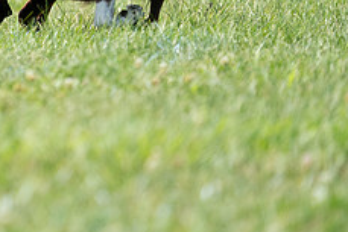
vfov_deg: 1.3
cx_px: -36
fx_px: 10349
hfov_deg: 1.9
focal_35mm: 1070
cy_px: -46
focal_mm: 422
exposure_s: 1/4000
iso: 1600
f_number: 6.3
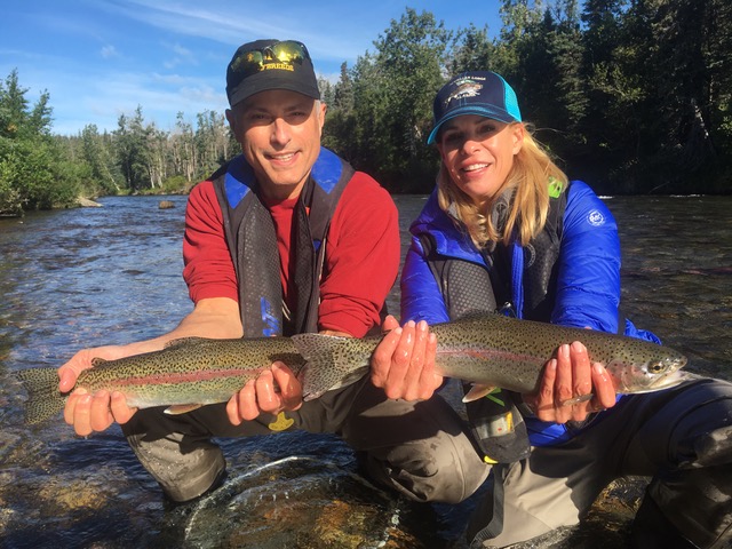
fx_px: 613
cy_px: 274
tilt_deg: -9.2
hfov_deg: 61.7
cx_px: 366
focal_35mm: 29
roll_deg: +1.1
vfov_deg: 48.2
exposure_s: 1/1040
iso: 25
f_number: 2.2
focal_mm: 4.15
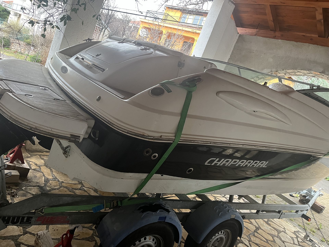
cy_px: 124
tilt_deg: -9.0
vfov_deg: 53.1
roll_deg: -22.2
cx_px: 164
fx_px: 247
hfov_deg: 67.3
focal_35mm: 26
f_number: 1.6
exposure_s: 1/60
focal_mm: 5.1
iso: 400
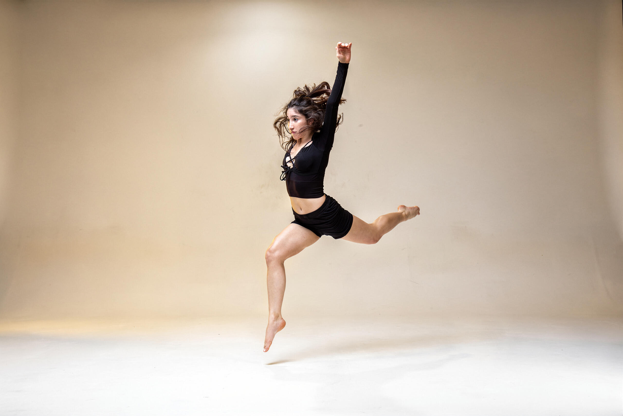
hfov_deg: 60.3
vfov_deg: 42.3
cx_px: 312
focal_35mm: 31
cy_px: 208
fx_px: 537
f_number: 3.2
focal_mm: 31
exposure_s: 1/1000
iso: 400
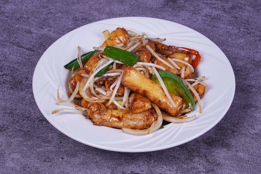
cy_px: 87
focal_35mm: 105
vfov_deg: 13.0
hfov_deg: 19.5
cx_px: 130
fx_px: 761
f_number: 11
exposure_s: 1/100
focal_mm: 70
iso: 125
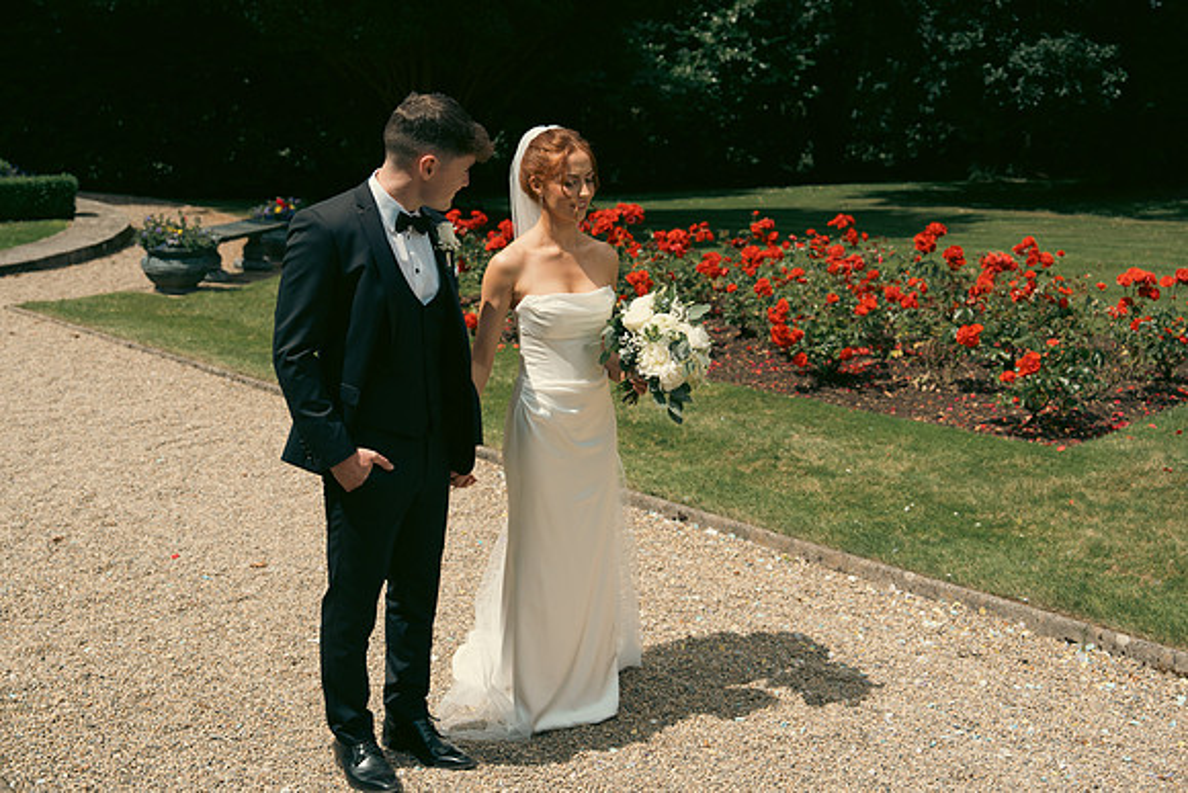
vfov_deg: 34.2
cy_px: 396
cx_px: 594
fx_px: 1287
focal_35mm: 39
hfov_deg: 49.5
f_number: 3.5
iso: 125
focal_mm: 39
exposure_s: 1/1600
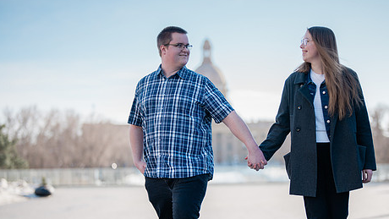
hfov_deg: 31.8
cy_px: 144
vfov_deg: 18.2
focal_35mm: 66
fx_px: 681
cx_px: 222
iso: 100
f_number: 1.2
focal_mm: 50
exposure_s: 1/3200
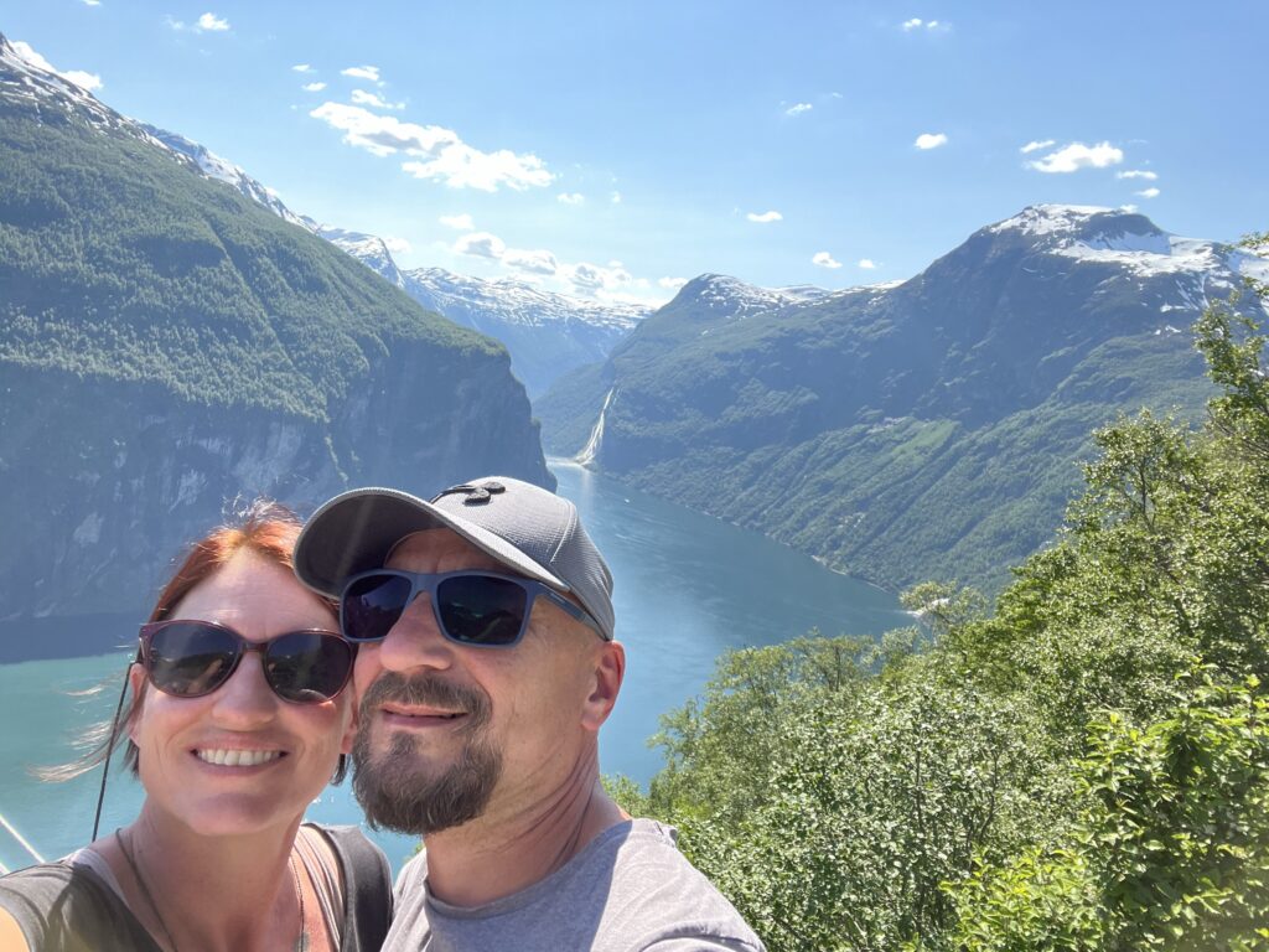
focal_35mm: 23
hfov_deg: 73.9
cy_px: 476
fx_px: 843
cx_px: 634
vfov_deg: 58.9
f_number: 2.2
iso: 32
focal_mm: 2.71
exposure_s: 1/356
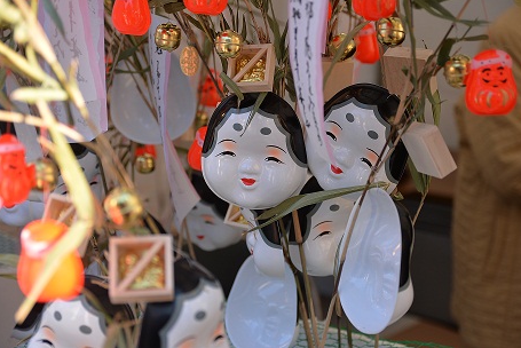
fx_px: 1101
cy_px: 173
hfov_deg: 26.6
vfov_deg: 18.0
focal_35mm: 76
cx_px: 259
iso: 200
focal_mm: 75
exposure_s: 1/200
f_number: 5.6
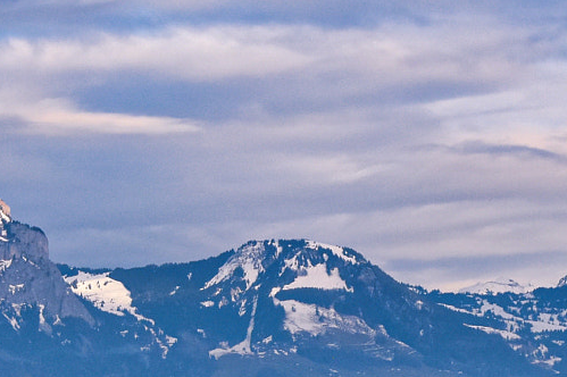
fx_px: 4165
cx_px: 376
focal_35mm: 265
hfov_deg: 7.8
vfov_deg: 5.2
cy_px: 258
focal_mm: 55
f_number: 8
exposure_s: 1/250
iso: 360
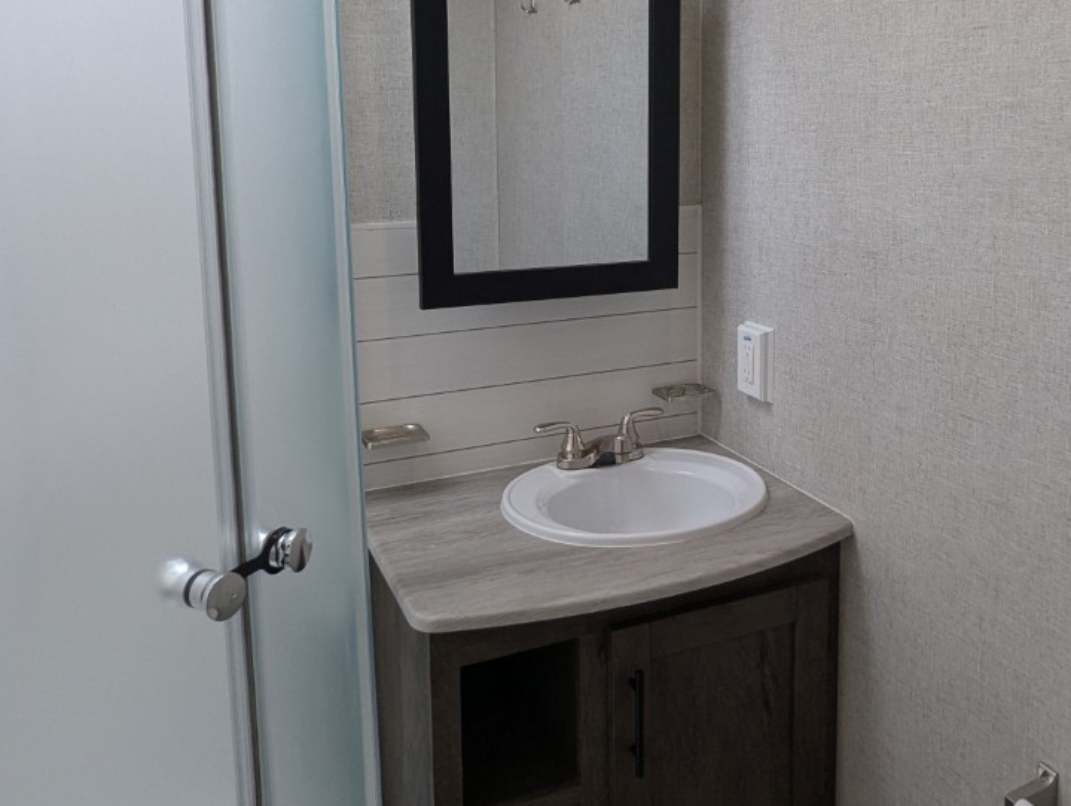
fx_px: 960
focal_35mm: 31
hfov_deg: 58.0
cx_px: 623
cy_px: 239
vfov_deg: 44.5
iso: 62
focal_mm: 2.35
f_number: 2.2
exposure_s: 1/100
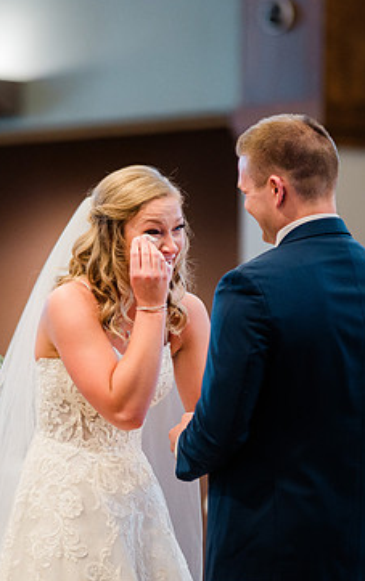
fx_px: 5176
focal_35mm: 326
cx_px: 31
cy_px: 305
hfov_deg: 4.0
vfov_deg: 6.4
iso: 1000
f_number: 2.8
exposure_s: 1/250
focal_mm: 200
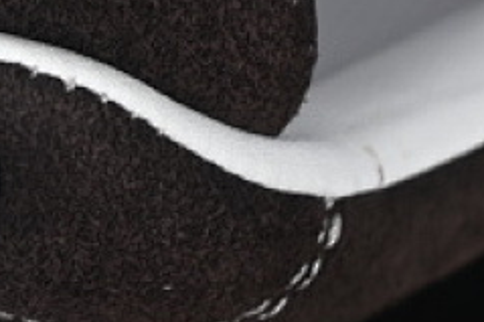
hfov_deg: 6.0
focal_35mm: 339
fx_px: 4554
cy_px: -174
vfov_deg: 4.0
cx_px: -338
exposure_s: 1/50
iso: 160
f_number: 6.3
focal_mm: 50
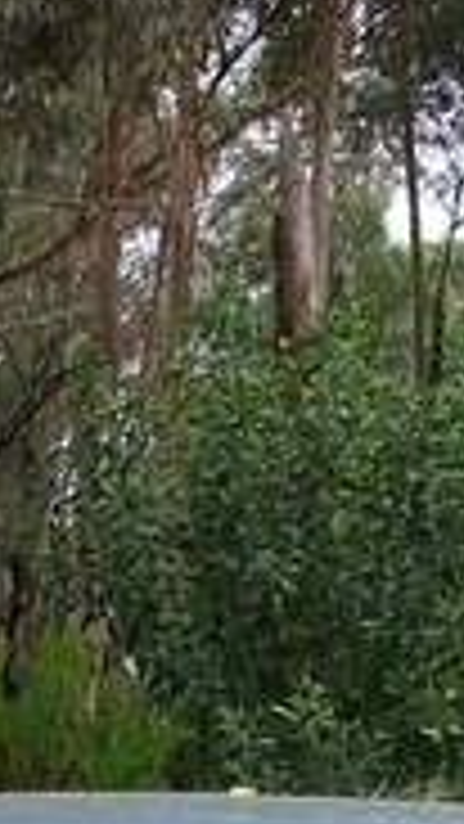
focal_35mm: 152
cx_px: 478
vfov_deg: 13.3
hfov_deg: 7.9
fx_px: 3323
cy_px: 1247
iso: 80
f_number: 2.9
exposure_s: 1/99.9
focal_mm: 5.7
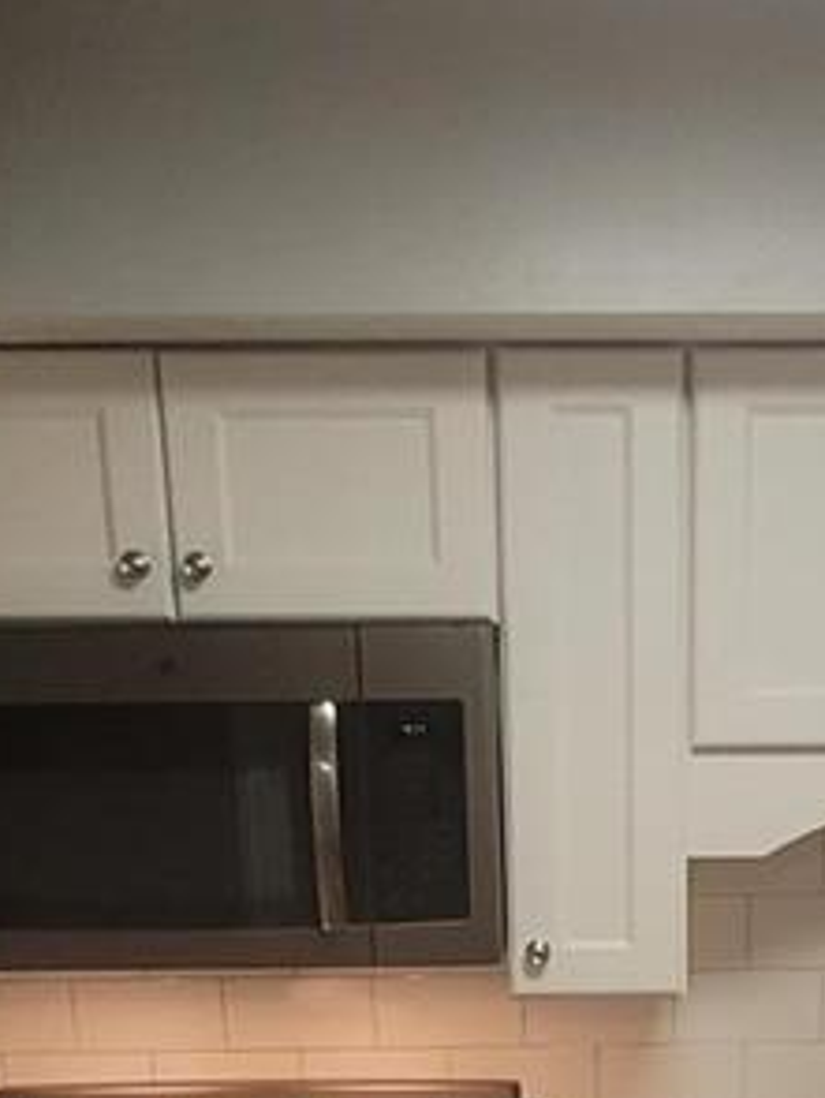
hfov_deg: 27.2
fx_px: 1682
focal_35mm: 53
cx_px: 616
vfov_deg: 31.5
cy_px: 1244
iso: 200
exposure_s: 1/59
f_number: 2.2
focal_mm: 1.74
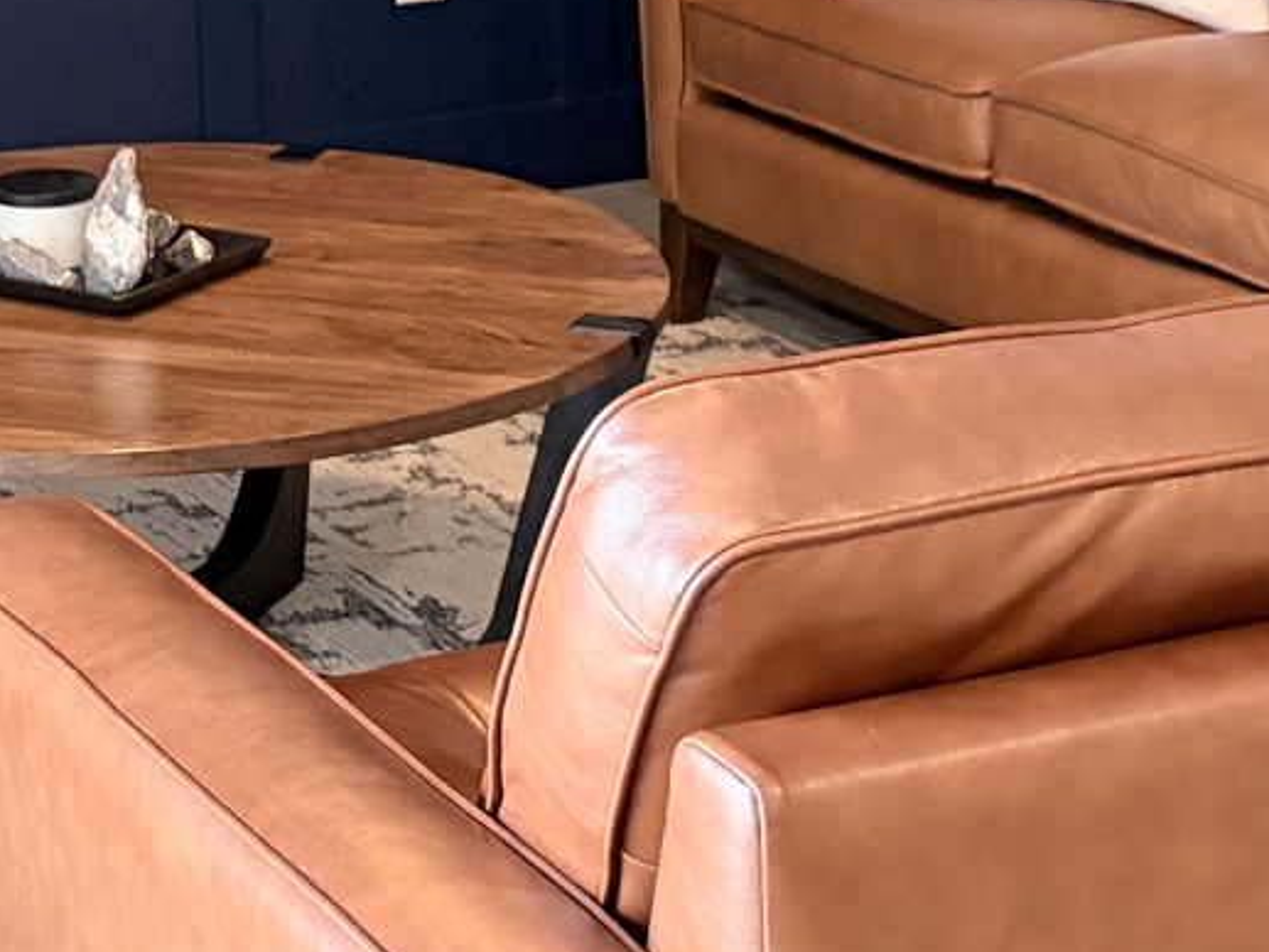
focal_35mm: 103
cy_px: -194
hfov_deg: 18.4
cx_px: -123
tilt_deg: -8.3
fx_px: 3777
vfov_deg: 13.9
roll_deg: +2.6
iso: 320
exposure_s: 1/60
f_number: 1.6
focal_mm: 5.96
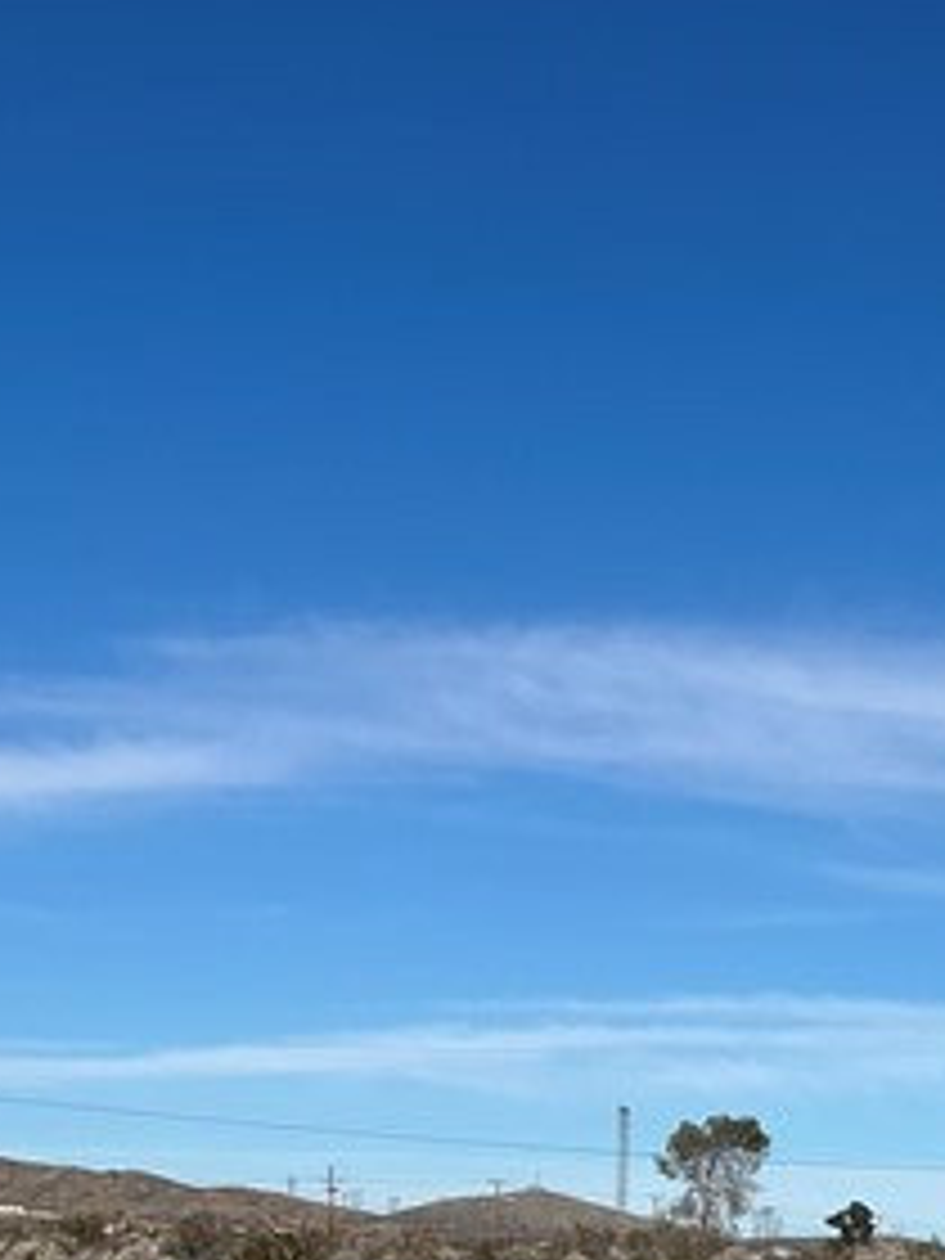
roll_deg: -2.6
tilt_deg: -3.8
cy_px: 1683
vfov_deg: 19.0
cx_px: 1008
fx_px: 3458
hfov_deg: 15.2
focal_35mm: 95
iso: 50
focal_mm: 5.7
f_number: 1.5
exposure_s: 1/10309
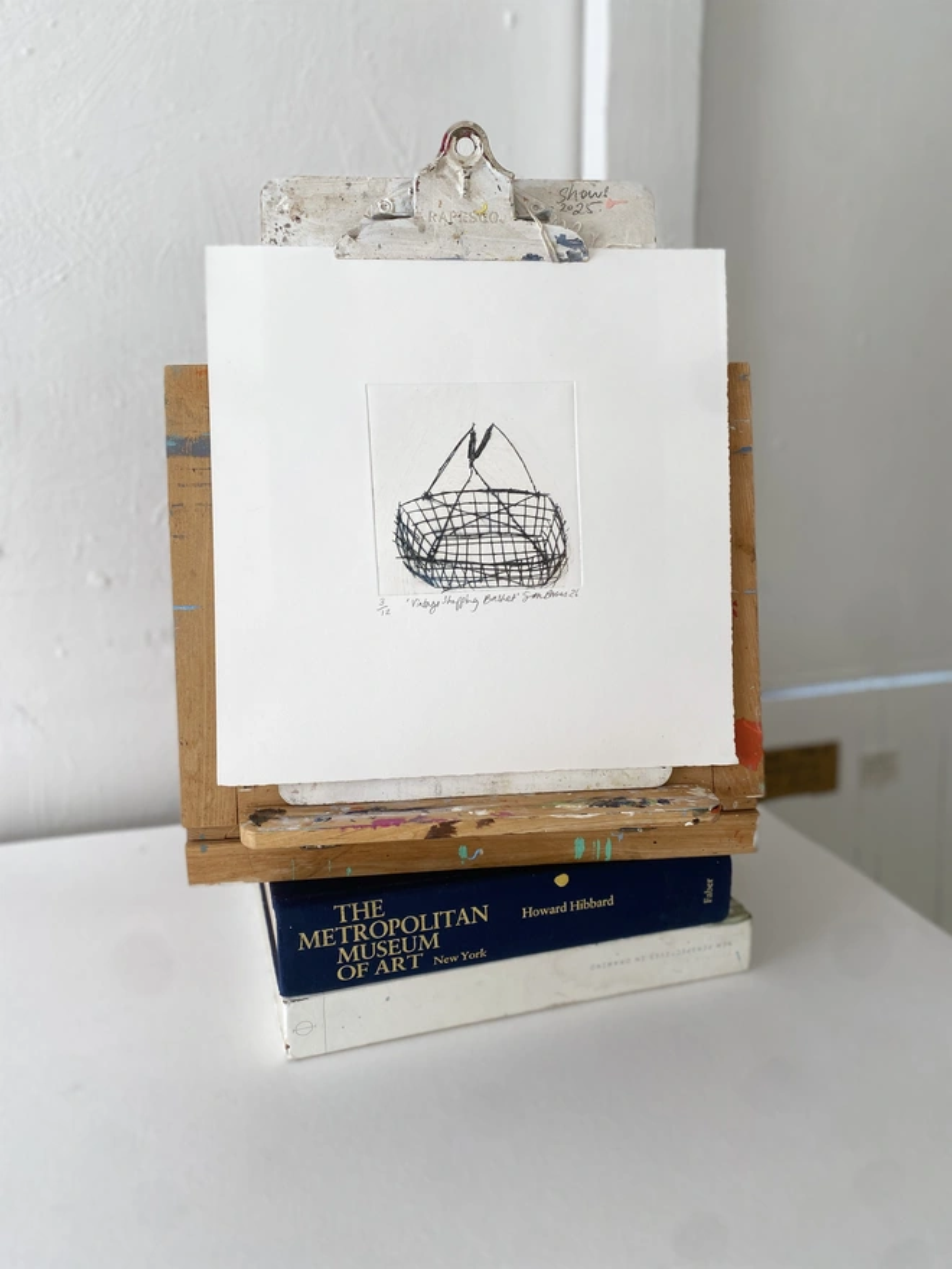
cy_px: 634
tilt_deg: -11.6
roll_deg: +0.0
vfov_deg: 67.3
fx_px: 953
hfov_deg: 53.1
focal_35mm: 26
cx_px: 476
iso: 32
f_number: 1.8
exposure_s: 1/229
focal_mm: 4.25
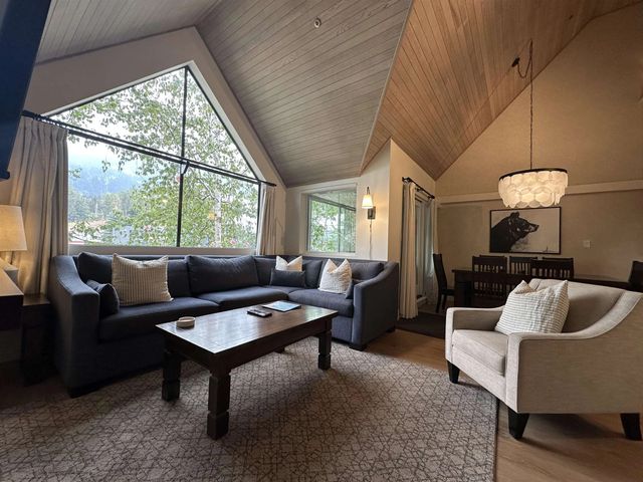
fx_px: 260
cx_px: 322
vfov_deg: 85.7
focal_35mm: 14
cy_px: 241
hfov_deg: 102.1
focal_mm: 2.2
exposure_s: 1/120
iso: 100
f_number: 2.2
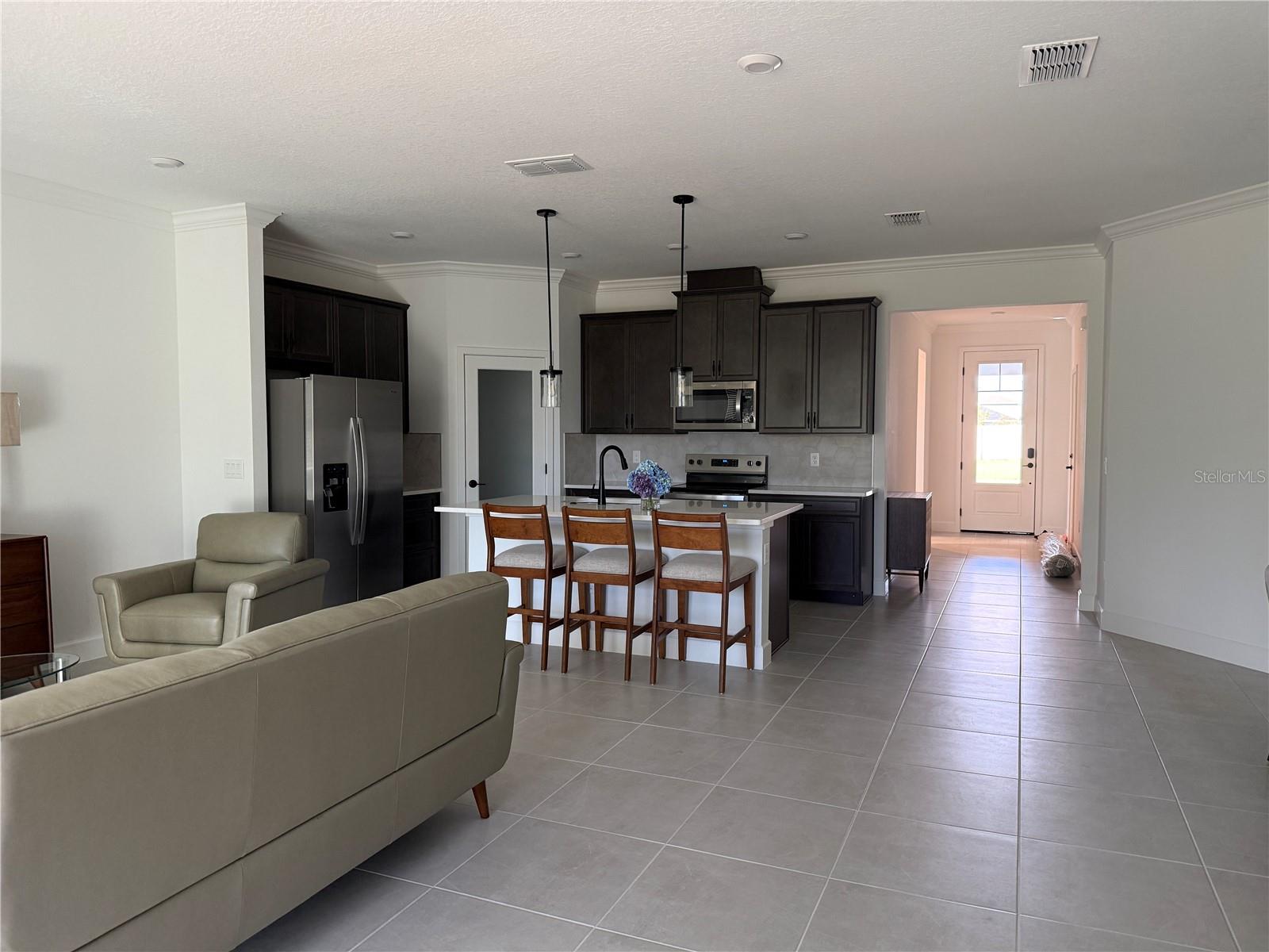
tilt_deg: -1.8
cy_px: 476
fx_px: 880
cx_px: 634
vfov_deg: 56.8
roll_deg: +0.4
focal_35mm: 24
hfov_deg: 71.6
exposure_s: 1/60
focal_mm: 6.76
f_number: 1.78
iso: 250
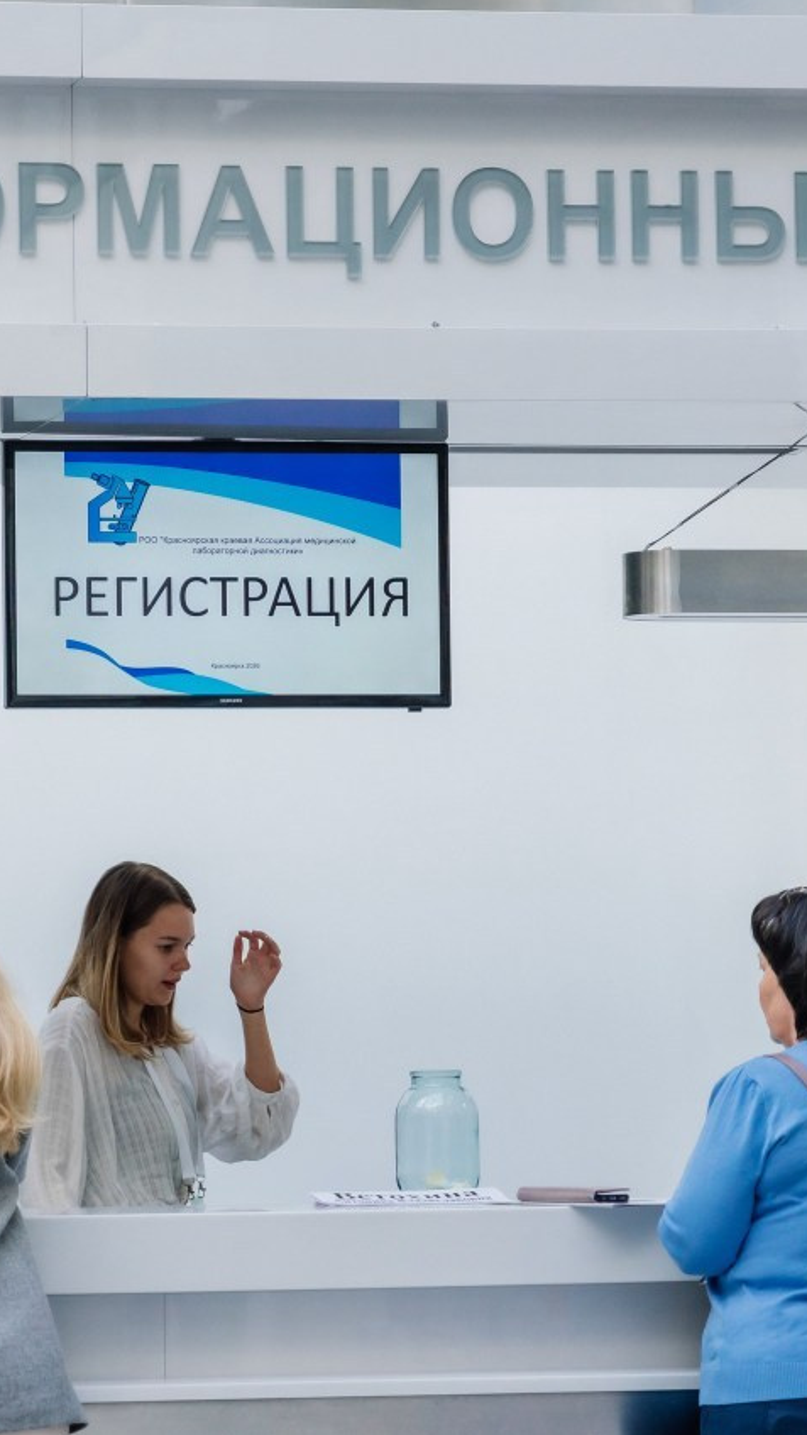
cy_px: 718
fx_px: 6315
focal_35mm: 166
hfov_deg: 7.3
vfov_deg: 13.0
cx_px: 208
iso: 1000
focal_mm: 105
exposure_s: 1/320
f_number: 4
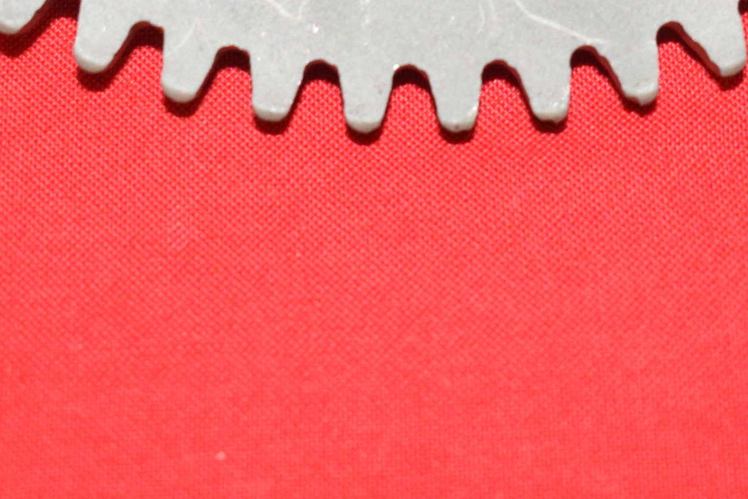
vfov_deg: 9.3
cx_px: 423
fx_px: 2951
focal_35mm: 142
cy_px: -352
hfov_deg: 14.4
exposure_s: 1/200
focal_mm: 26
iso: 1250
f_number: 5
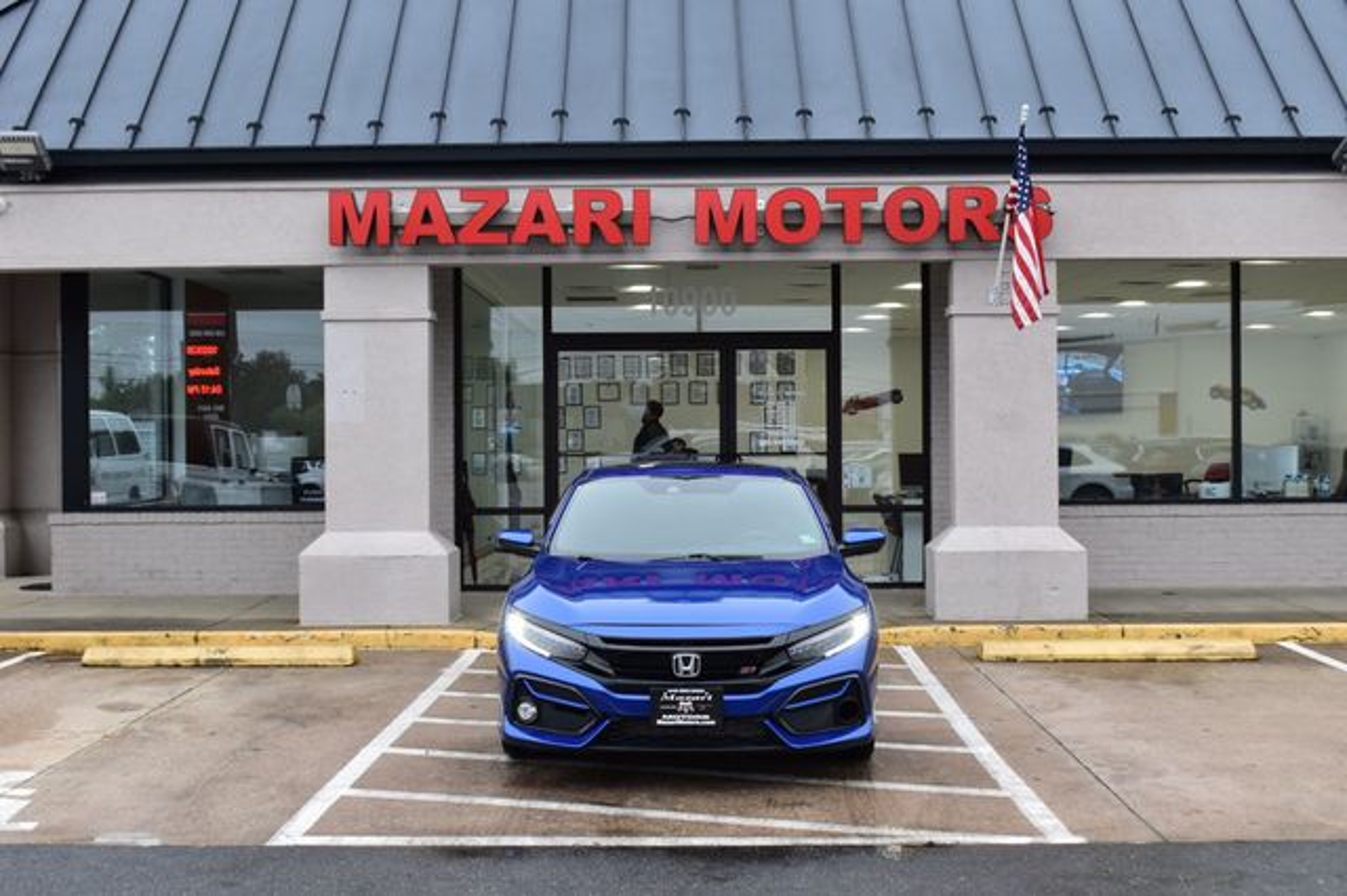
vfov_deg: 29.8
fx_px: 1683
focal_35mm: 45
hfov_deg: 43.6
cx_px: 674
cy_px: 448
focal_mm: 30
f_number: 8
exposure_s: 1/80
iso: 400
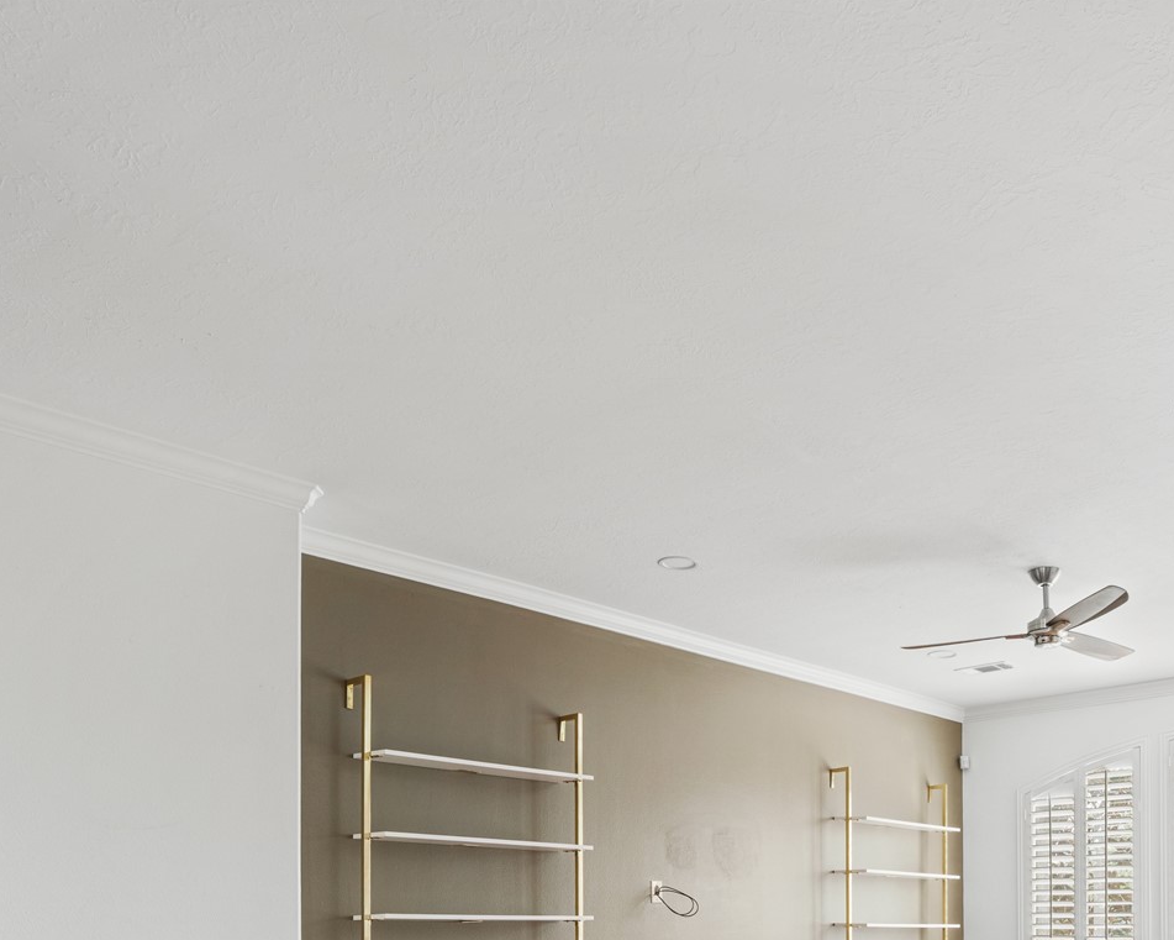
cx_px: 839
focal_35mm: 30
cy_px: 886
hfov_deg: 56.6
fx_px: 1042
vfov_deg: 43.3
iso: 100
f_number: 7.1
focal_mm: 14
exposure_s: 1
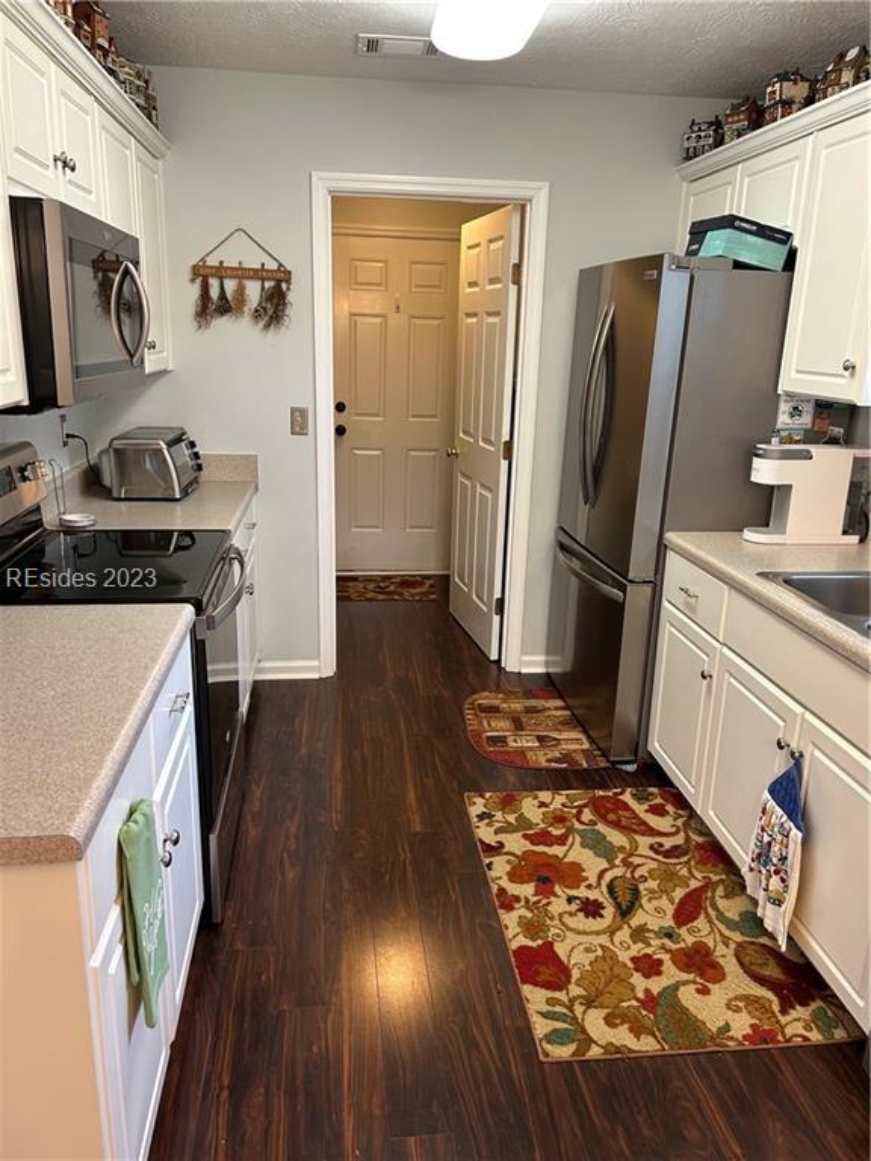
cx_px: 436
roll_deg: -1.3
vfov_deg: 67.3
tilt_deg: -15.4
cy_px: 580
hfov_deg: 53.1
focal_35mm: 26
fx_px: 872
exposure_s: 1/60
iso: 160
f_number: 1.5
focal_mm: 5.7
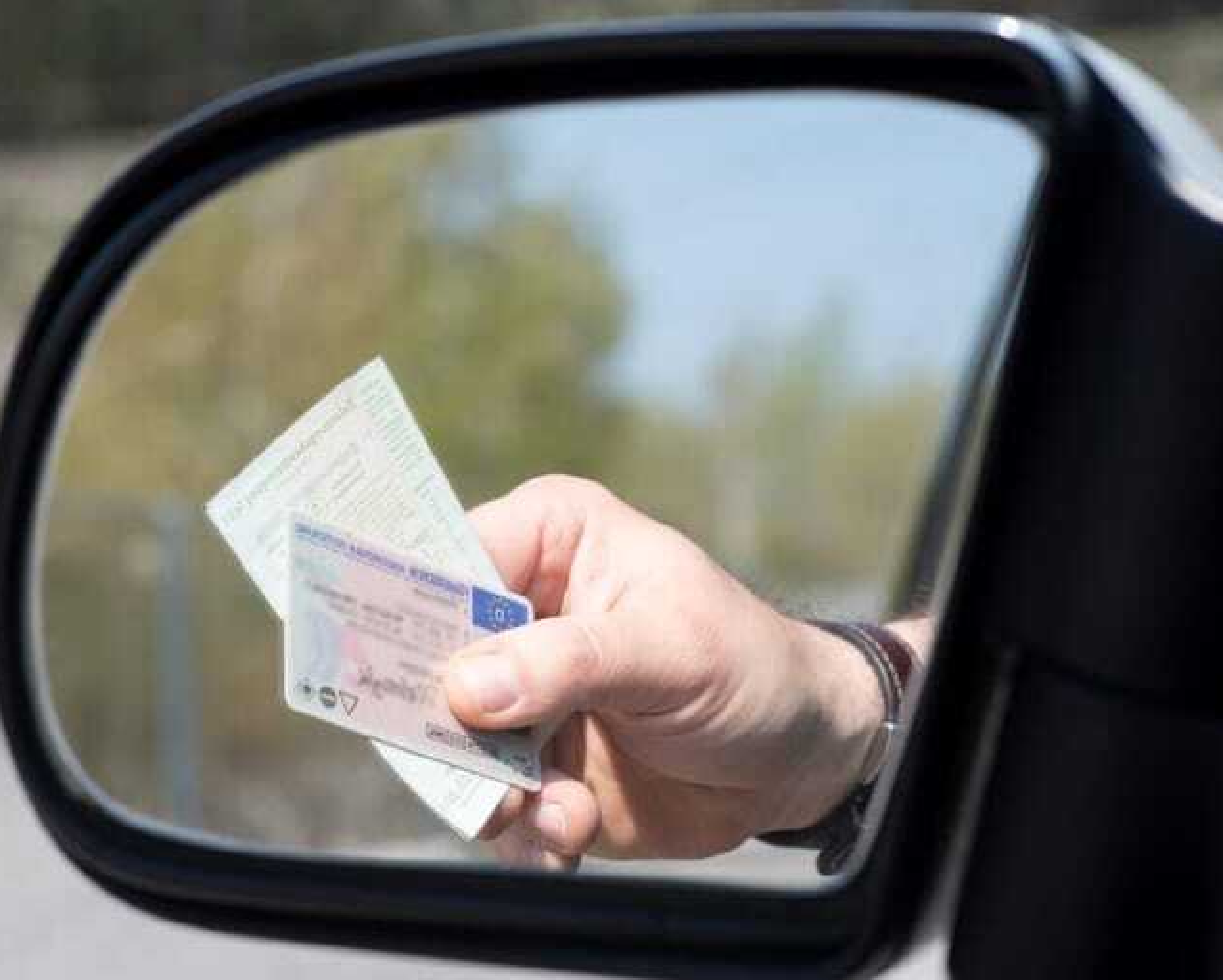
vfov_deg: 13.7
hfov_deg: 17.0
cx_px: 571
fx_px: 4092
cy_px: 490
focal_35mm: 113
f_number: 11
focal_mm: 100
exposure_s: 1/500
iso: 400
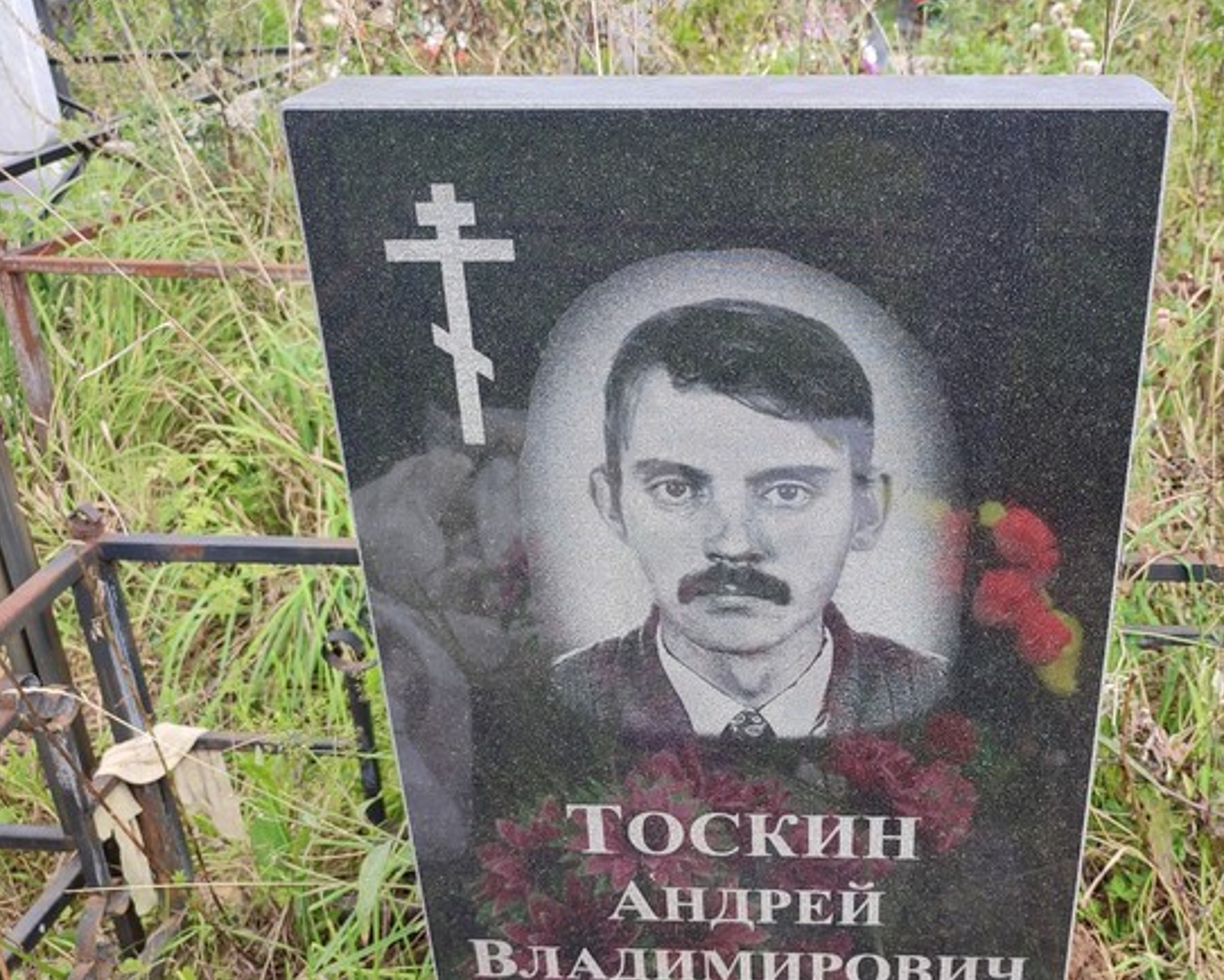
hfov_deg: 49.6
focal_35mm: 36
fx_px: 1305
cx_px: 790
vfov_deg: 41.1
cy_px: 553
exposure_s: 1/130
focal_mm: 6.04
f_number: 1.9
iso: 50
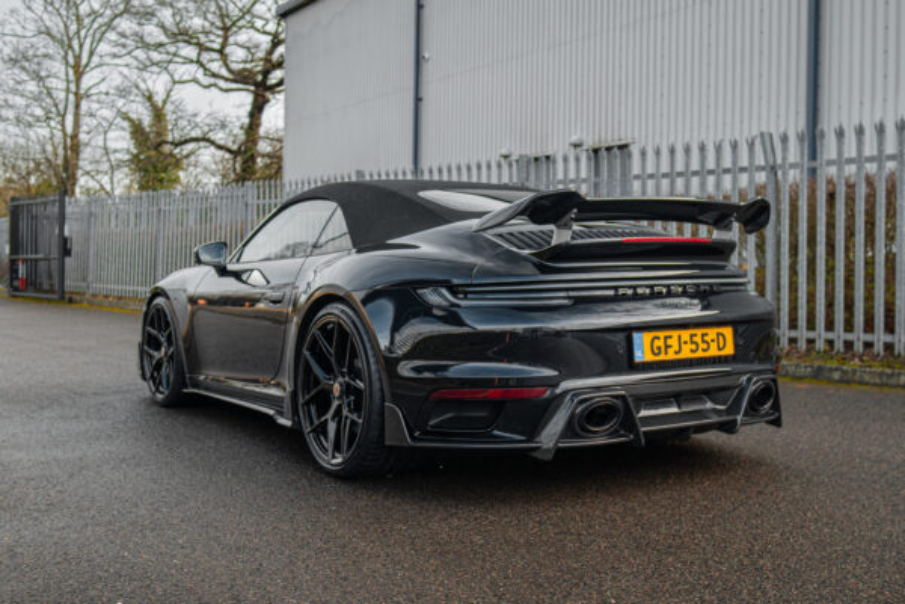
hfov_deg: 49.8
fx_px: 975
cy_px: 288
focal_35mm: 39
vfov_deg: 34.4
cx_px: 464
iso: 200
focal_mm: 23
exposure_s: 1/320
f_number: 2.8
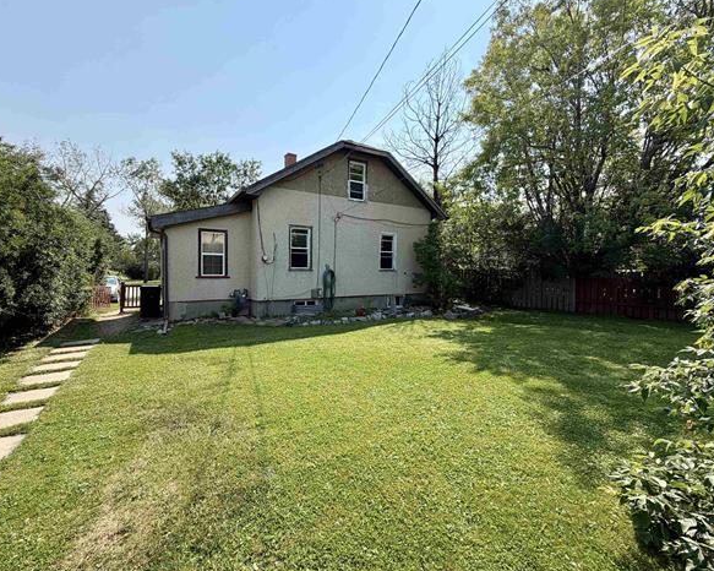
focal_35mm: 15
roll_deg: -1.1
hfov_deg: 96.7
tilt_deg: -2.9
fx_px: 317
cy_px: 278
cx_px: 334
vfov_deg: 84.0
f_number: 2.2
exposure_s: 1/901
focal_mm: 2.22
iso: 20
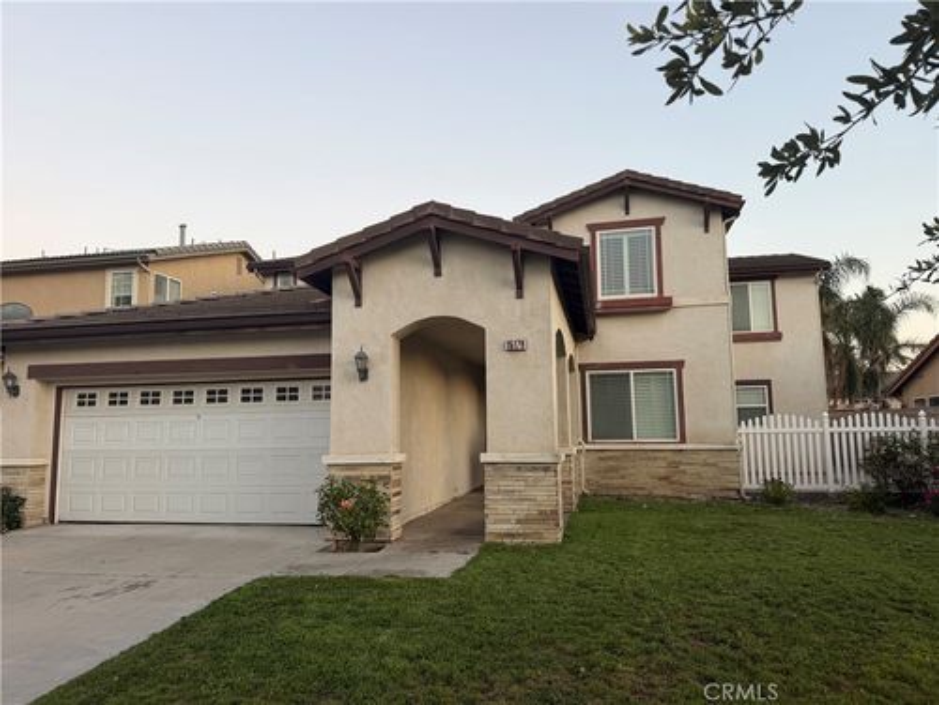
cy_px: 352
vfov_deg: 56.8
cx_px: 470
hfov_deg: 71.6
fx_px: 651
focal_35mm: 24
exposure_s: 1/121
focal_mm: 6.76
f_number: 1.78
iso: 100
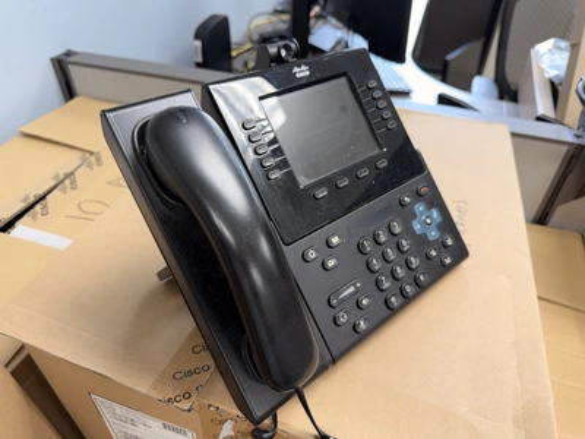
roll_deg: -2.0
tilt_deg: -40.5
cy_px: 220
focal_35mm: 24
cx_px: 292
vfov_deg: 56.8
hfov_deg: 71.6
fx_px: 406
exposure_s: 1/120
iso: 200
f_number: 1.78
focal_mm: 6.76
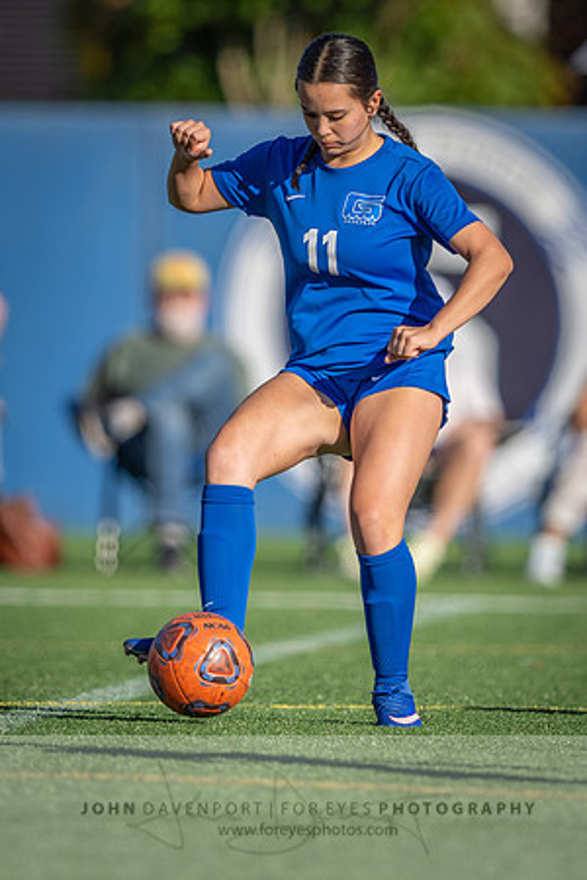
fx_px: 21250
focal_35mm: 869
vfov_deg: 2.4
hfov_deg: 1.6
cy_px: 412
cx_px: 328
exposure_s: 1/1000
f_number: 3.2
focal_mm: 400
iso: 64
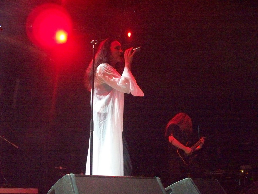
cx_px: 129
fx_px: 269
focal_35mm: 36
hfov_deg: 51.3
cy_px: 97
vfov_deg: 39.7
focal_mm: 7.54
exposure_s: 1/60
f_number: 2.8
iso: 1600
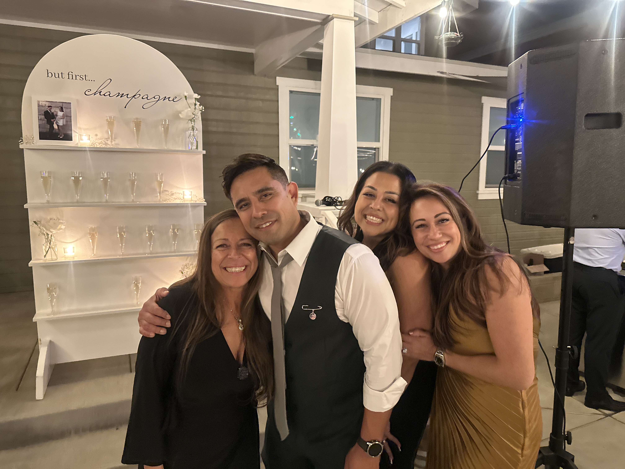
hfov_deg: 71.6
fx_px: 433
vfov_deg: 56.8
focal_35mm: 24
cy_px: 234
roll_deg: -0.9
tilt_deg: -6.7
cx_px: 312
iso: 1600
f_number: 1.78
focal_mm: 6.86
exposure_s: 1/30
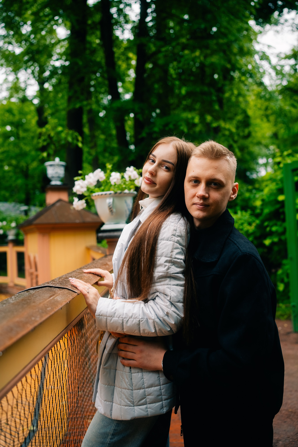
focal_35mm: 35
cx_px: 149
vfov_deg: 54.4
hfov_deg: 37.9
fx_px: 435
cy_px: 224
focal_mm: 35
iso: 500
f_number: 2.5
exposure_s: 1/250
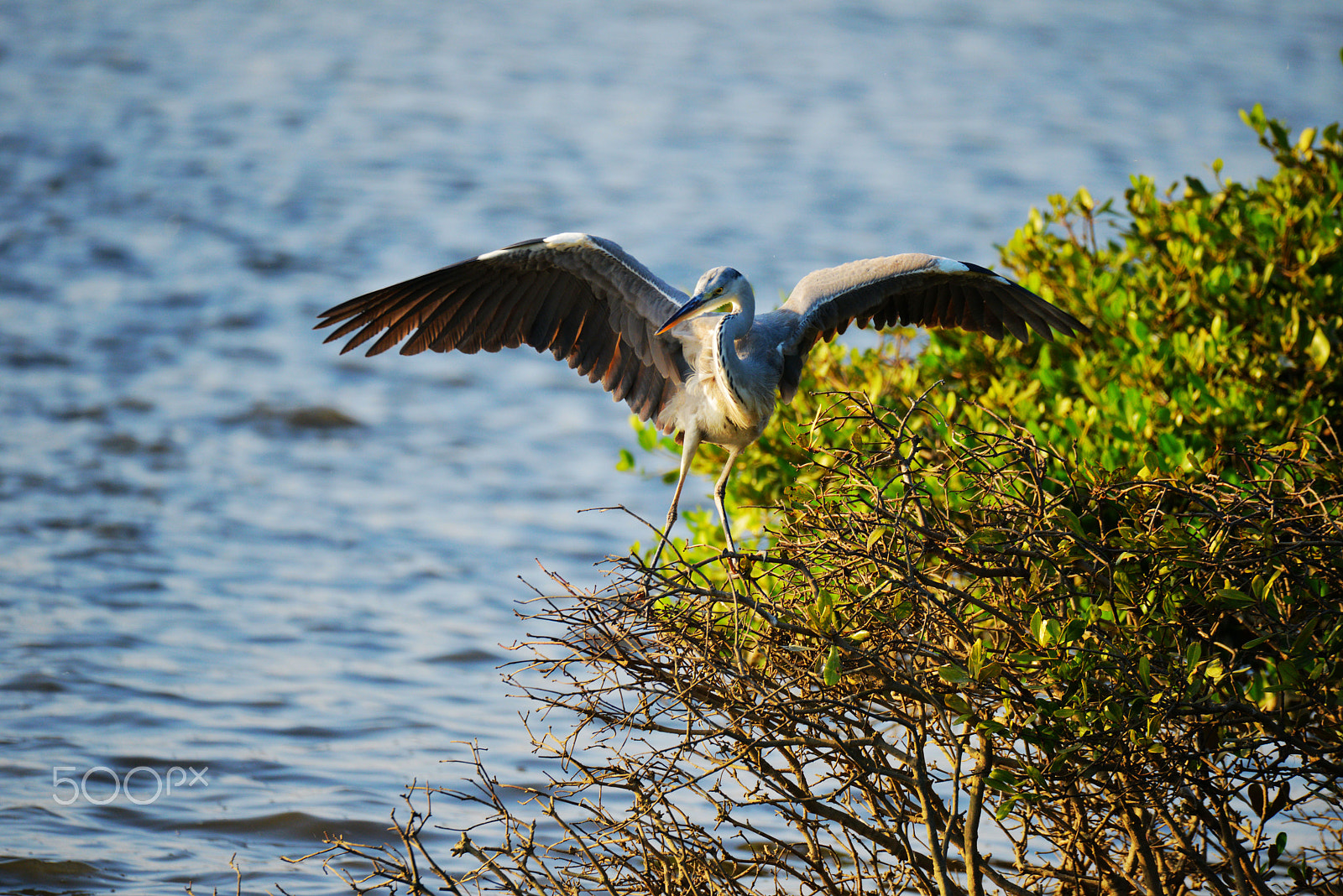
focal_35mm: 600
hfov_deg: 3.4
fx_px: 22390
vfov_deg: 2.3
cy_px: 448
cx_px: 672
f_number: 6.3
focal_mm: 600
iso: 400
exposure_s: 1/800
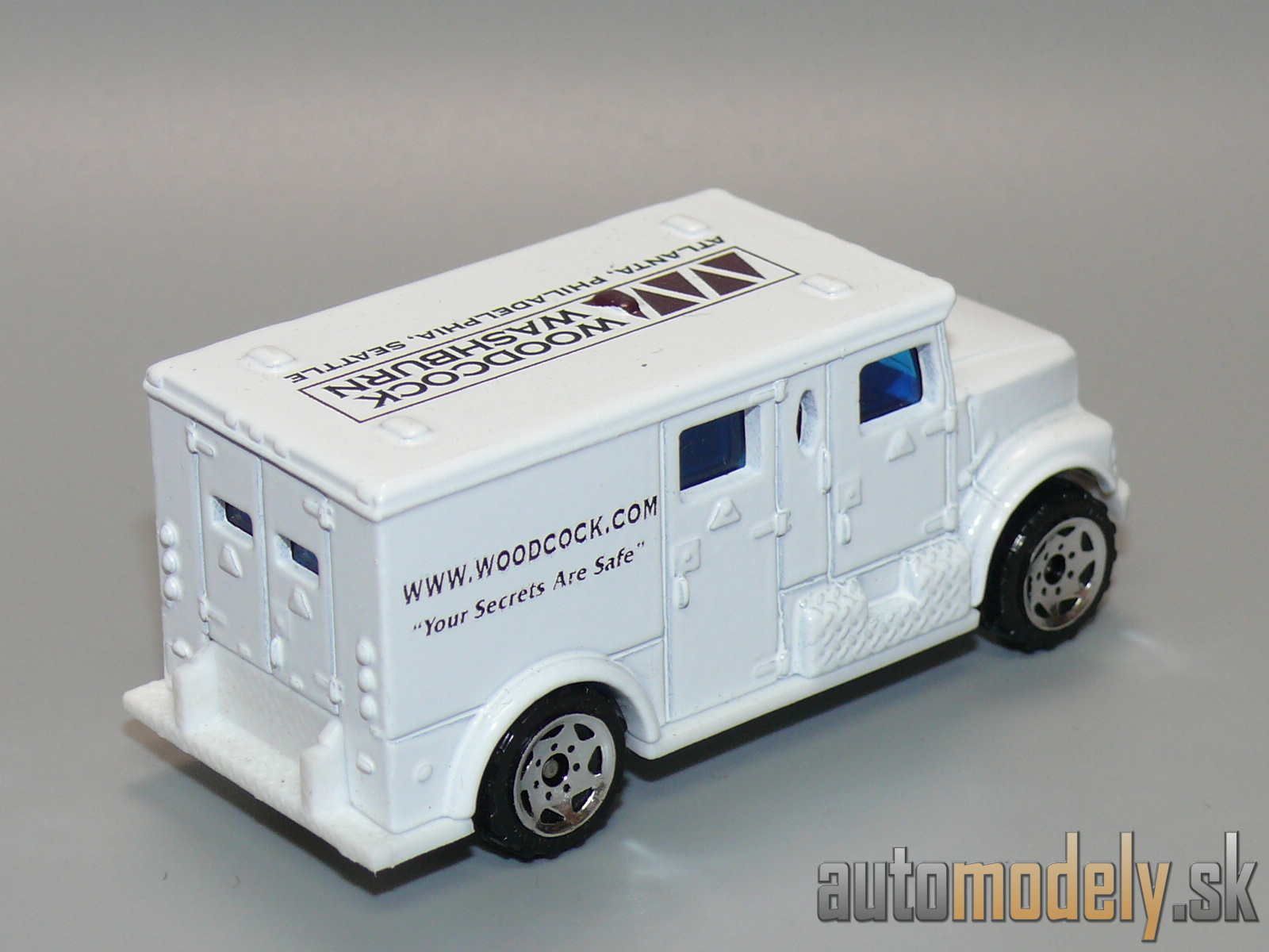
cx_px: 634
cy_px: 476
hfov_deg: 16.8
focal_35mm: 117
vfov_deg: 12.7
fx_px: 4289
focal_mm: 14.4
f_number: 4
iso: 100
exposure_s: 1/30
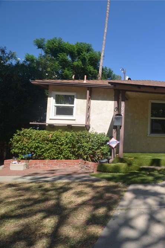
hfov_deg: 42.4
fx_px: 158
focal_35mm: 23
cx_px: 184
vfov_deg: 76.1
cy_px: 126
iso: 200
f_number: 7.1
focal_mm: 10
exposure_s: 1/200
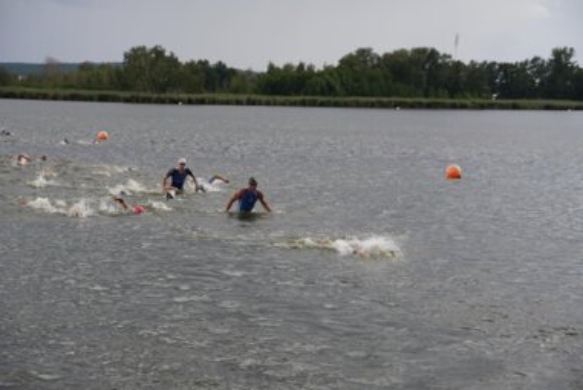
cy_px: 200
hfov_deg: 23.5
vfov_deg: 15.8
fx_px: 1403
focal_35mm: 87
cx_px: 294
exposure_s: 1/160
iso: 200
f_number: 5
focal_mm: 55
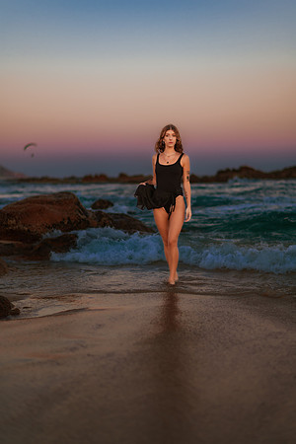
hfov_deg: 23.4
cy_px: 222
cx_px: 148
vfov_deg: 34.5
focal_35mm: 58
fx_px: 715
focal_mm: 58
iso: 200
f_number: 1.4
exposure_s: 1/640
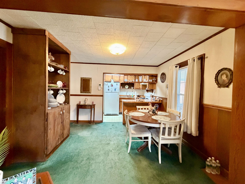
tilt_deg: -1.0
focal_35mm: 14
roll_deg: -1.8
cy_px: 92
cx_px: 122
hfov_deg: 102.1
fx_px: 99
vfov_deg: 85.7
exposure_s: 1/60
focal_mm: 2.22
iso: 640
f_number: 2.2
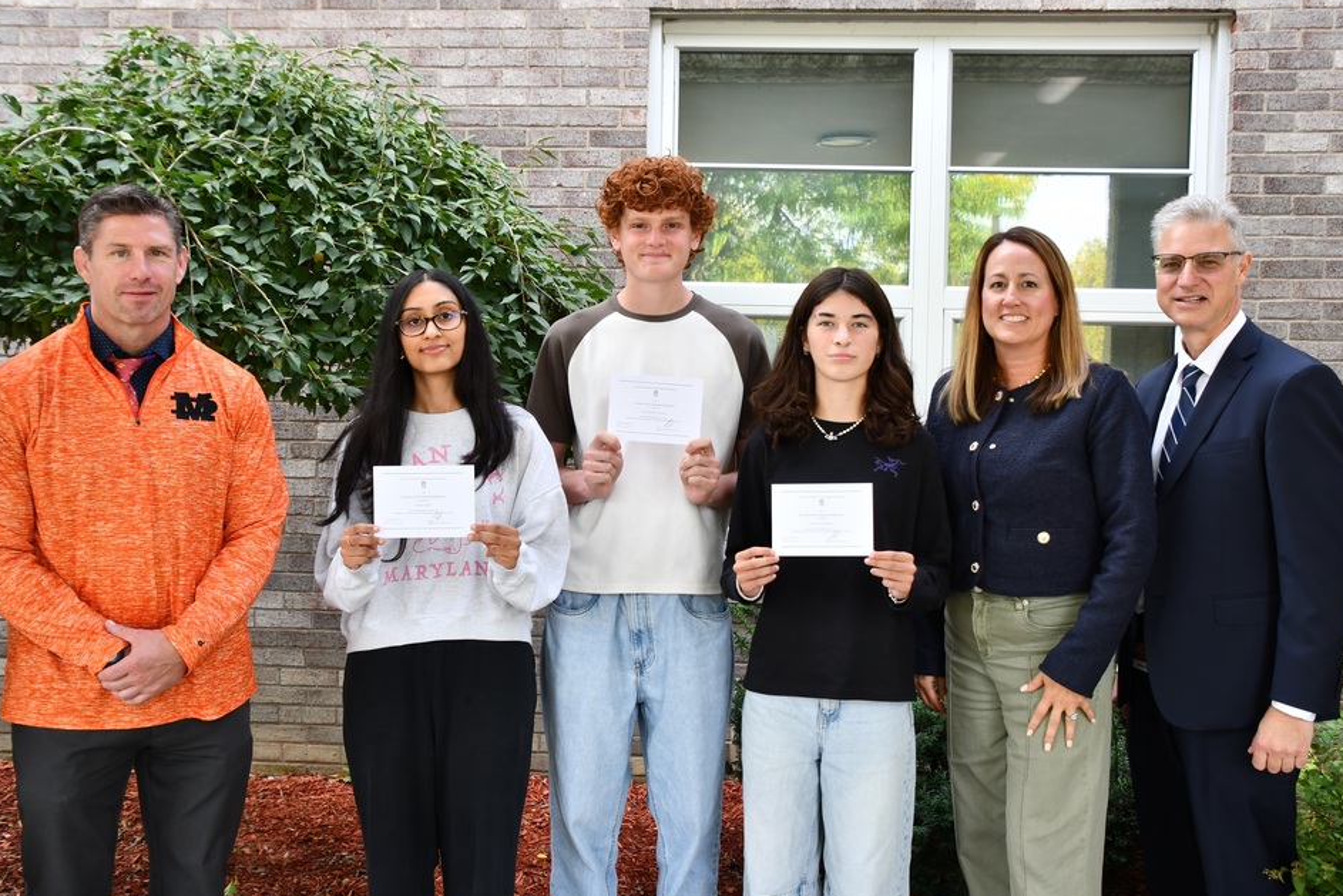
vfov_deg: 37.9
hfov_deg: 54.4
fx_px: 1306
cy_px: 434
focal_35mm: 35
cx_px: 679
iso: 400
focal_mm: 22
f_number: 5
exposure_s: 1/250
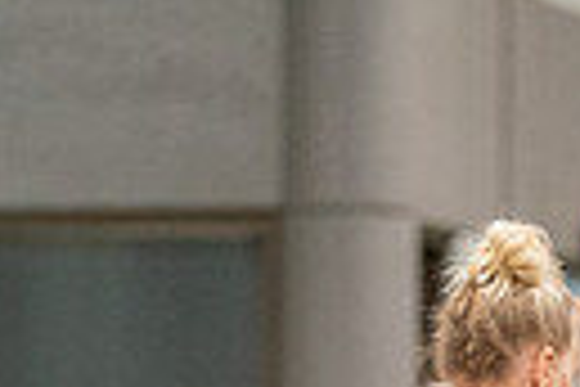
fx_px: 8635
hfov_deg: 3.8
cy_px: 682
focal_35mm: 536
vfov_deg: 2.6
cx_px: 796
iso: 6400
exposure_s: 1/250
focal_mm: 119
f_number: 2.8
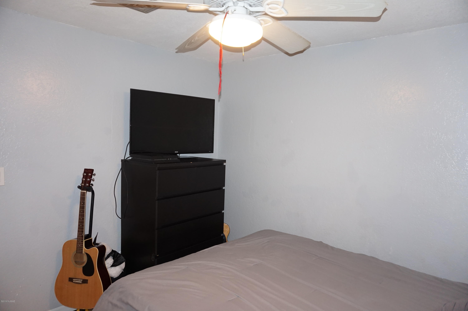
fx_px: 312
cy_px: 156
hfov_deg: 73.8
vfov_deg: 53.1
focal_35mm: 24
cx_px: 234
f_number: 3.5
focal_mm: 16
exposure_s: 1/100
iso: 800
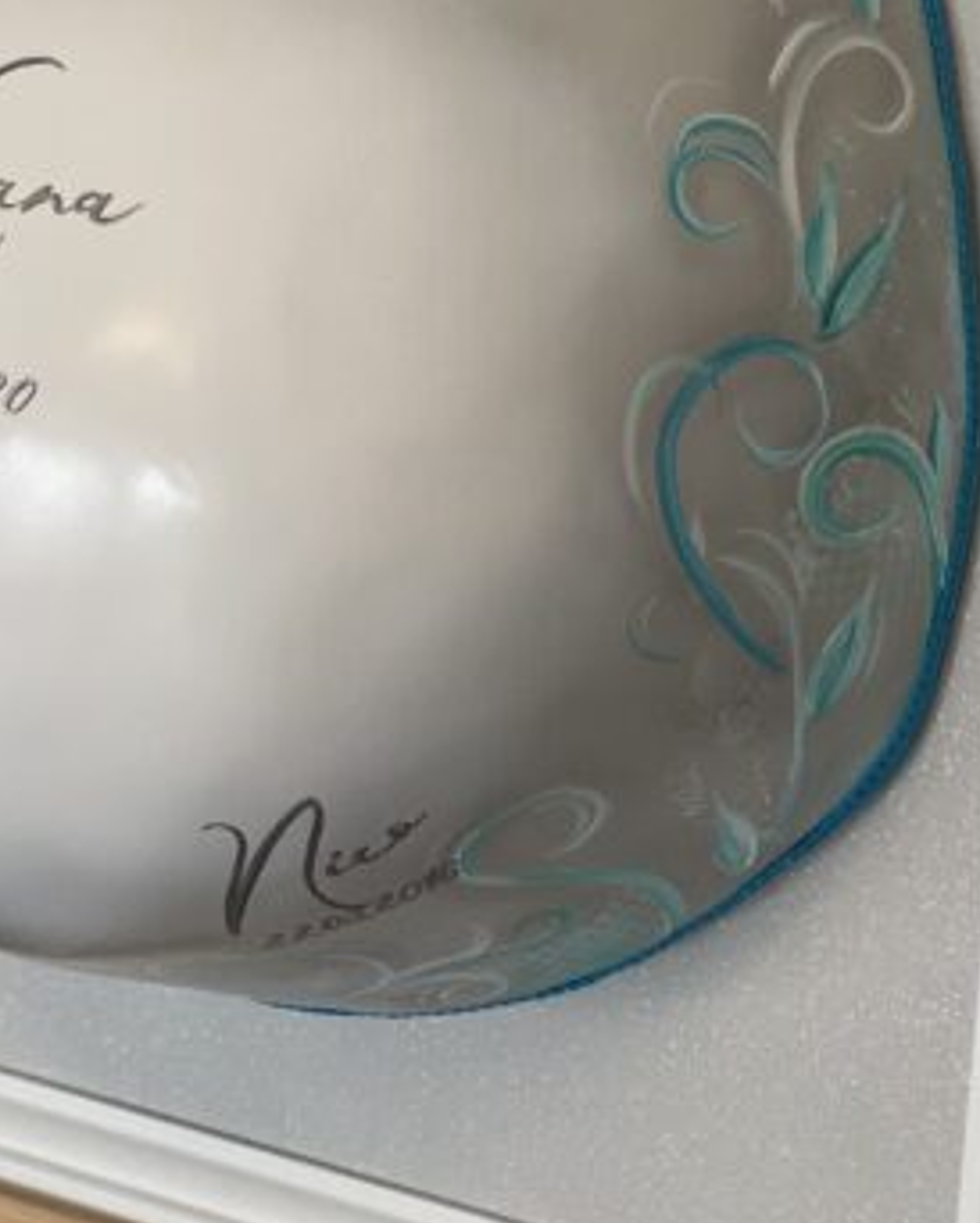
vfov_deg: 21.2
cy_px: 204
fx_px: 3224
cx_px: 397
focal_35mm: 89
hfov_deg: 17.3
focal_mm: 6
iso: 100
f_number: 2
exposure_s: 1/122
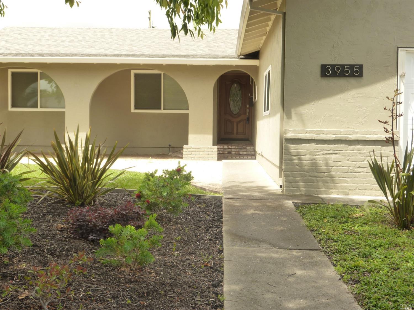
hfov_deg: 39.7
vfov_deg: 30.2
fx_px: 574
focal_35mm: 48
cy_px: 155
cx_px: 207
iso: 125
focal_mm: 8.6
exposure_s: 1/100
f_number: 4.3
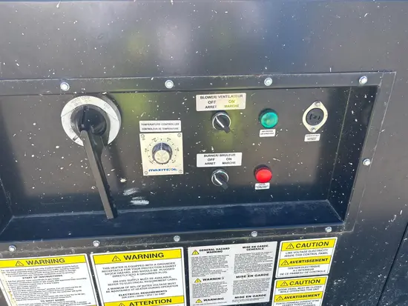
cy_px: 153
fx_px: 307
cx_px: 204
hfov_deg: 67.3
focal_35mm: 26
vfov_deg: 53.1
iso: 50
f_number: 1.6
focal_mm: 5.96
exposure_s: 1/370
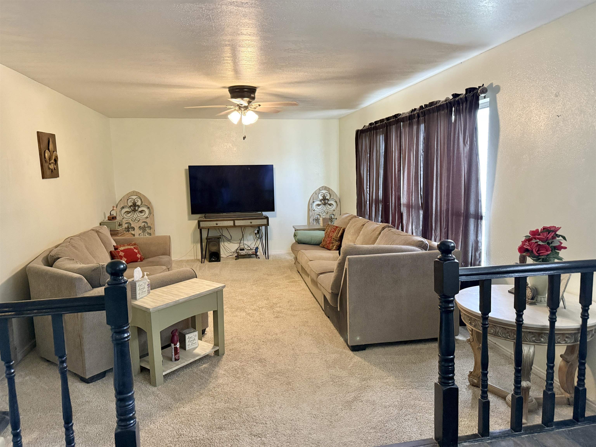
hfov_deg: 71.6
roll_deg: +1.4
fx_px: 413
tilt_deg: -7.2
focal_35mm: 24
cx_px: 298
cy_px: 224
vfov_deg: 56.8
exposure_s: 1/60
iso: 640
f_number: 1.78
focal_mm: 6.76
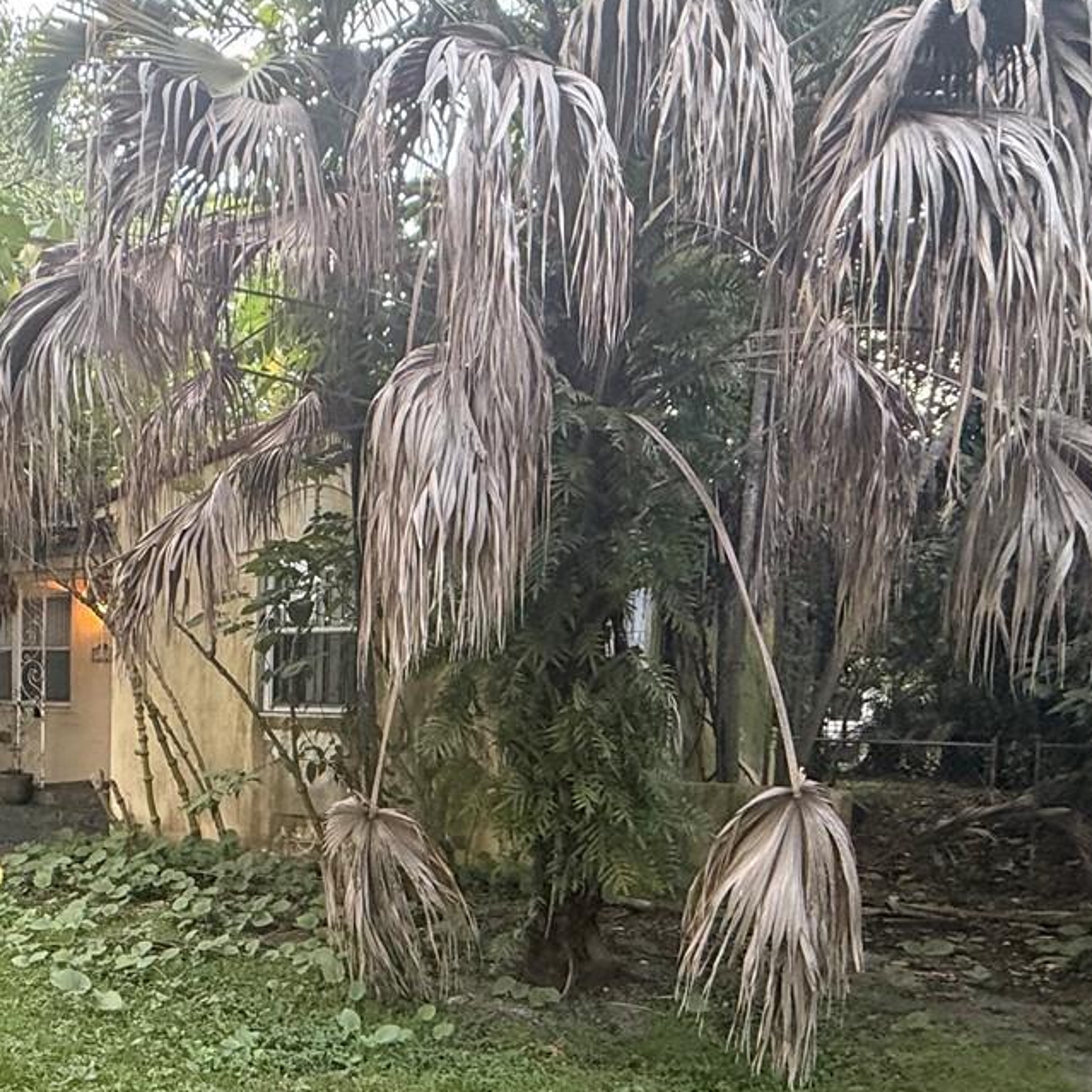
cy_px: 795
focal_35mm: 31
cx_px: 243
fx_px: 1106
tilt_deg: -3.5
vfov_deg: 50.7
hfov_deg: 49.9
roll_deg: -1.3
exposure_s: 1/60
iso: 400
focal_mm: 2.22
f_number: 2.2
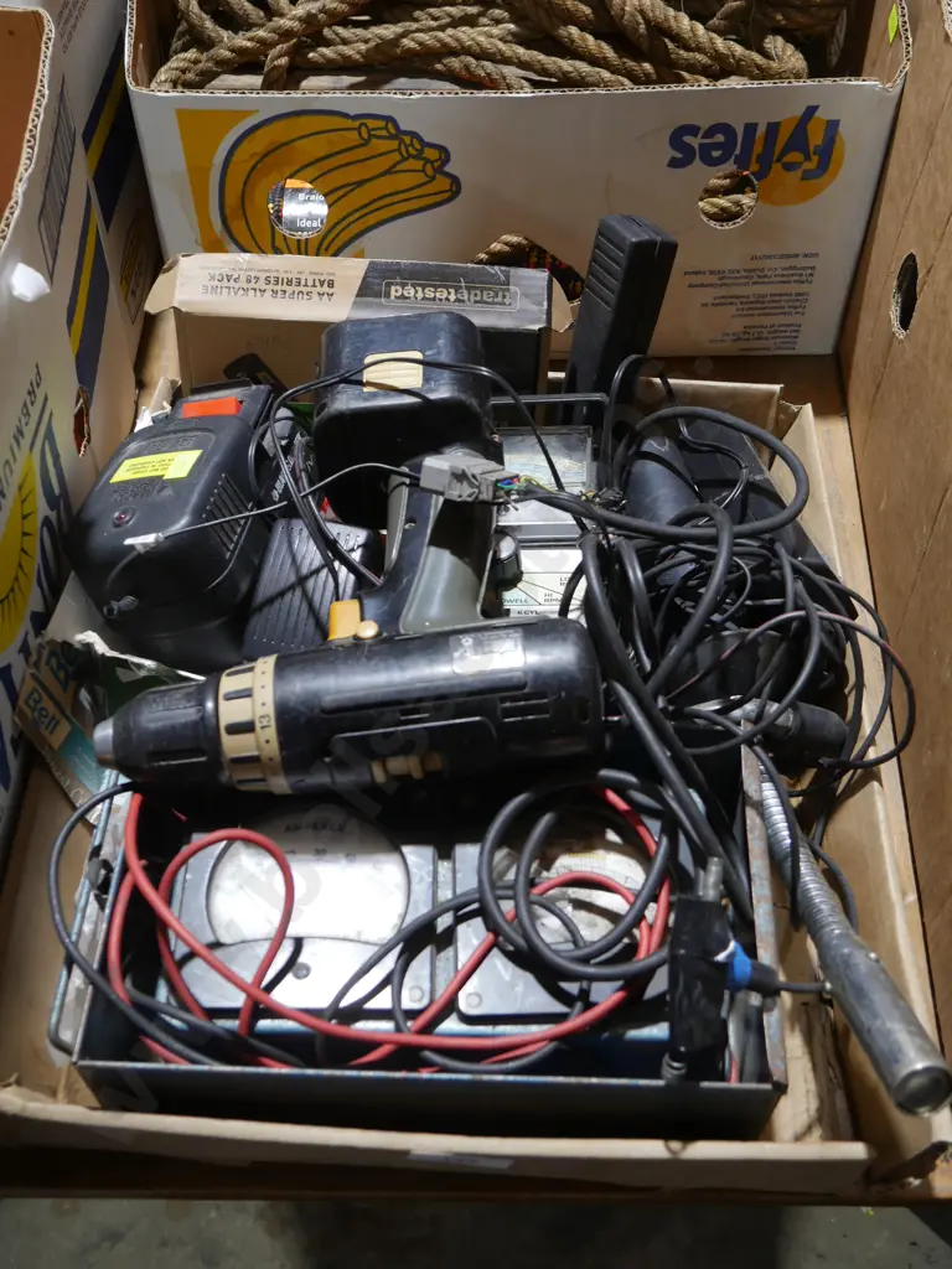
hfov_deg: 39.7
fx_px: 1320
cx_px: 476
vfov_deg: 51.4
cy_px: 634
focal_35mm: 36
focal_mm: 18
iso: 500
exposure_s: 1/60
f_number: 4
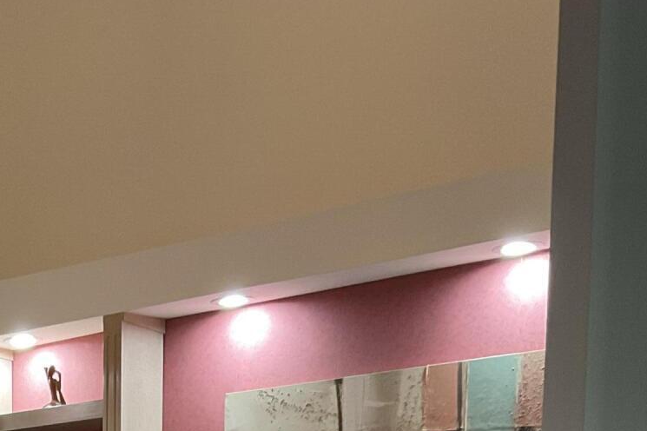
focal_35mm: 81
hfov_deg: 24.4
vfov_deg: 14.1
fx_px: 1455
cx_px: 68
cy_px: 865
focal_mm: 3
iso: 100
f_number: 1.8
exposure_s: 1/60
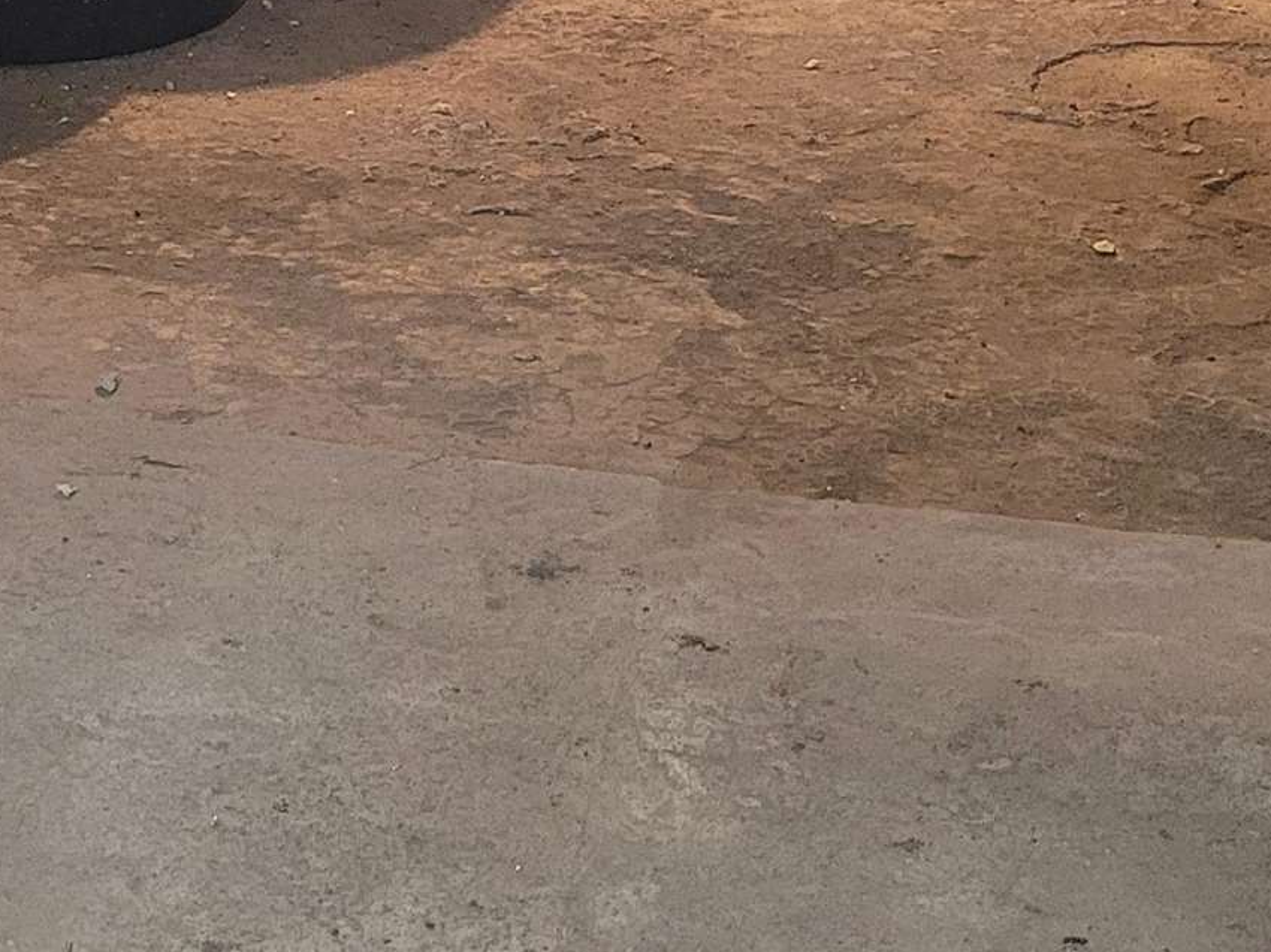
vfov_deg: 15.5
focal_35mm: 94
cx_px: -226
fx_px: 3450
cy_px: 31
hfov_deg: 19.7
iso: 500
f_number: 1.8
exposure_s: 1/30
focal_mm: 5.4
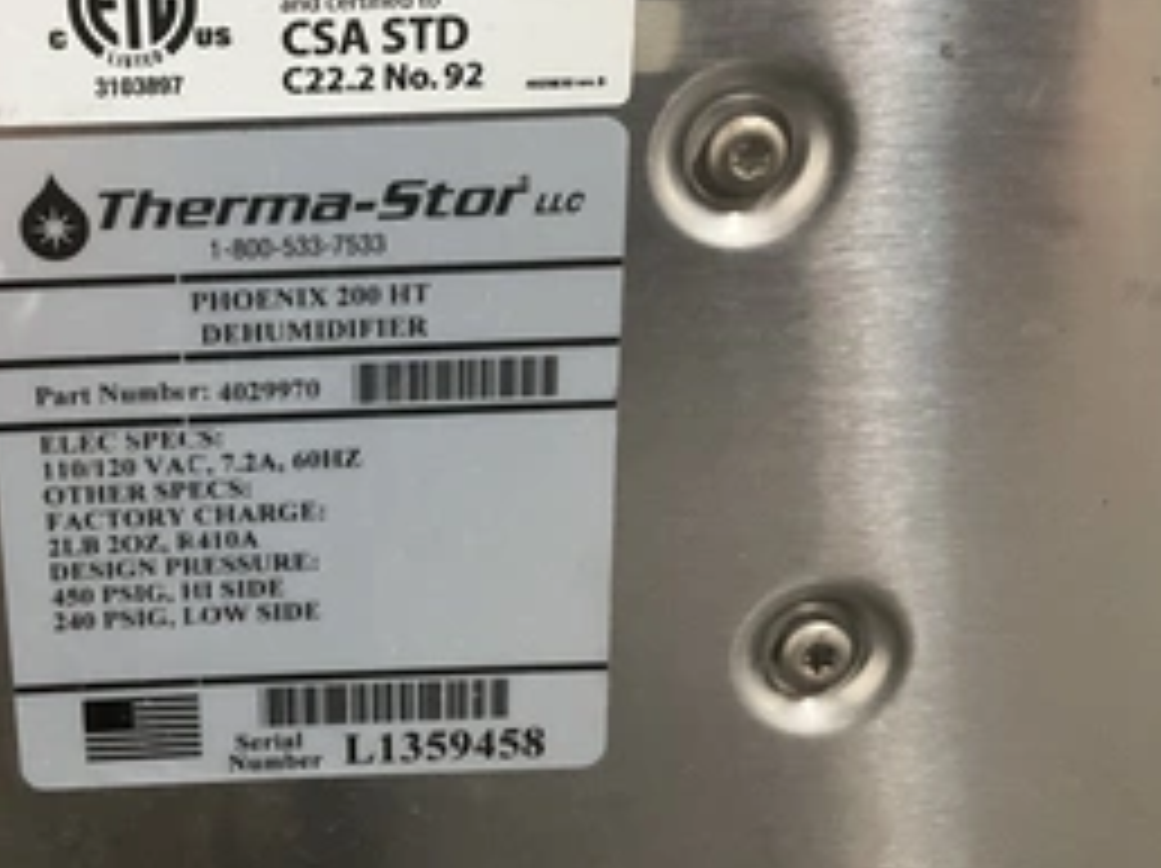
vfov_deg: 32.0
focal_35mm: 45
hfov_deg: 40.8
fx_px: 1508
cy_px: 337
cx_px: 284
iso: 400
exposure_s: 1/30
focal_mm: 3
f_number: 1.8
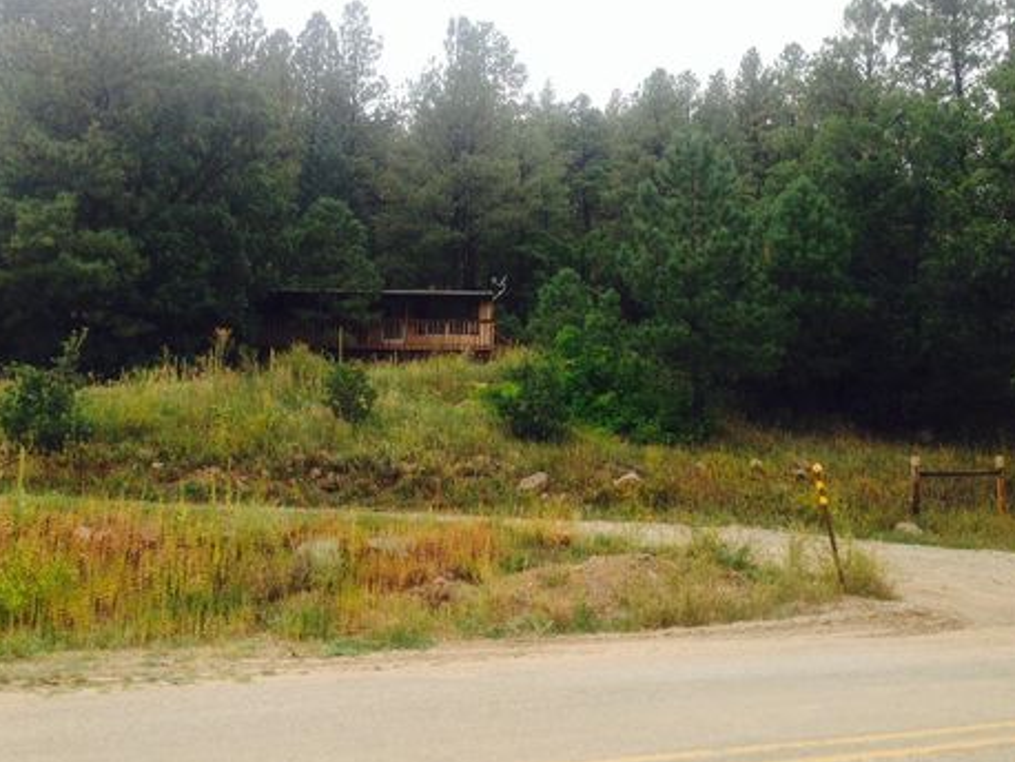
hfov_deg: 51.3
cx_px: 501
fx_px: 1056
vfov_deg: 39.7
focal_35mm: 36
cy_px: 362
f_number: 2.4
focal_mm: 4.12
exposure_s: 1/417
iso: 50
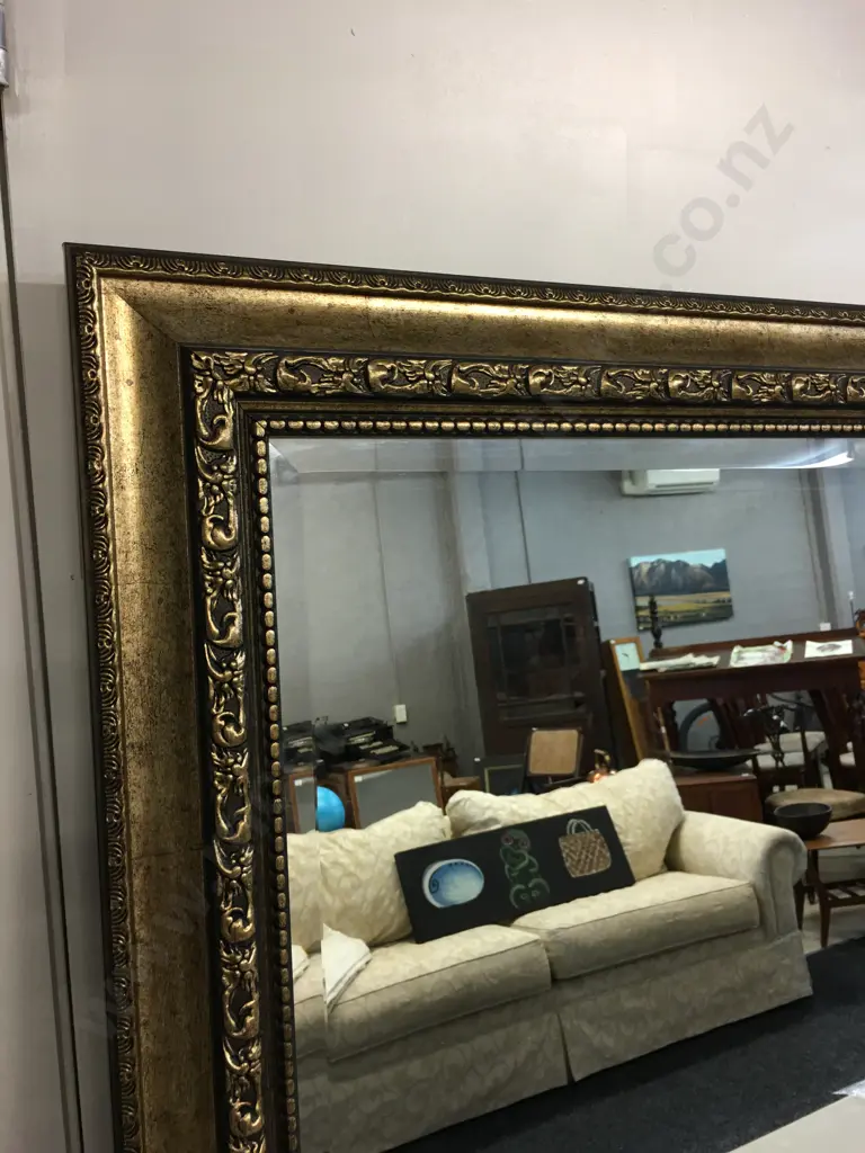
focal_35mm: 29
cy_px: 576
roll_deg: -0.3
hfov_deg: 48.2
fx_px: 966
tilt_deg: -8.3
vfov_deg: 61.7
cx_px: 432
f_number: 2.2
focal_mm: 4.15
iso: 32
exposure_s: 1/17
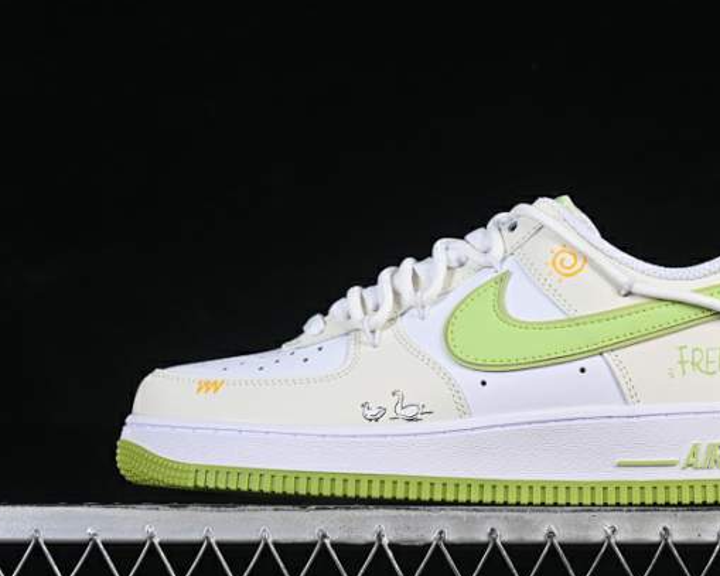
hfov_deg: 18.9
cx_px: 471
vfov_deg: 15.2
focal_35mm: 101
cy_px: 292
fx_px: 2152
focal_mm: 50
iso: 160
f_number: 8
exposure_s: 1/80
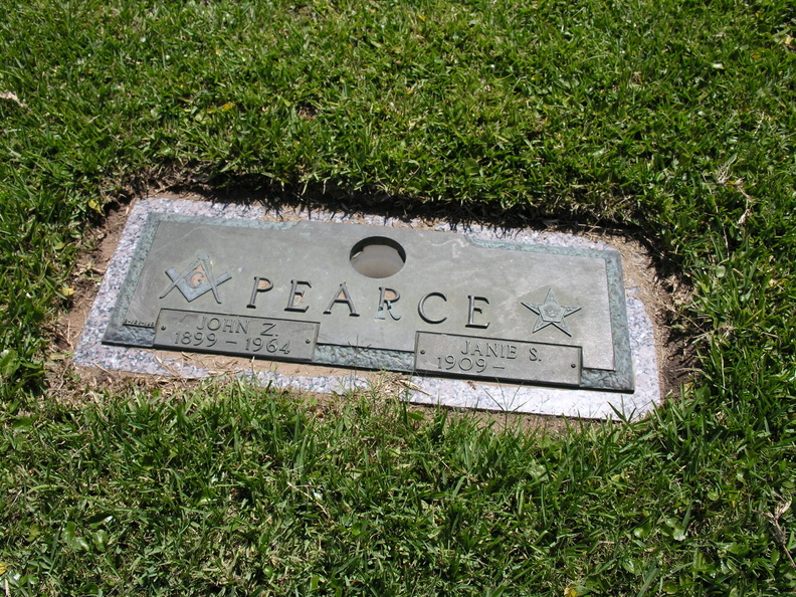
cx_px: 398
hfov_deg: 52.6
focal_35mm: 35
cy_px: 298
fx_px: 805
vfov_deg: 40.7
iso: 50
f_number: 5
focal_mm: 8.9
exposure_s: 1/480
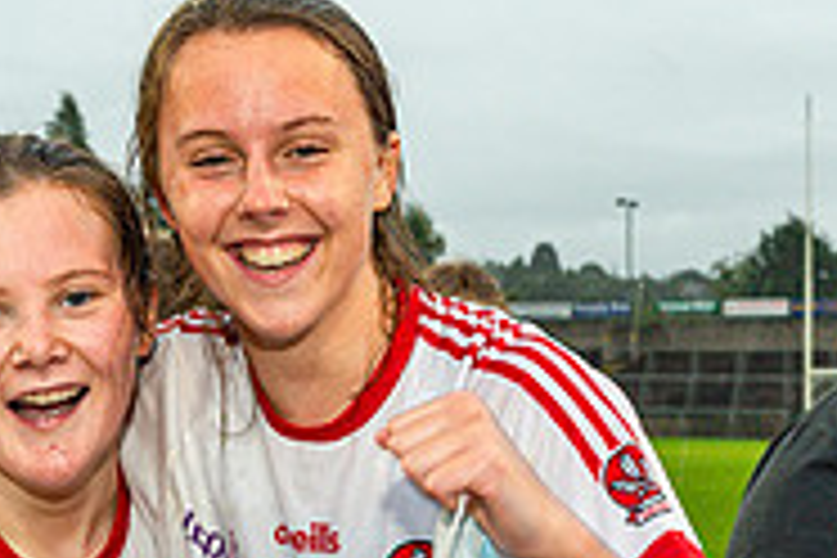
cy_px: 562
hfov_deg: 19.2
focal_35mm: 106
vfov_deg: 12.8
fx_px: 2464
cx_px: 585
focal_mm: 34
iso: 1600
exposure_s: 1/200
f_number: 3.5
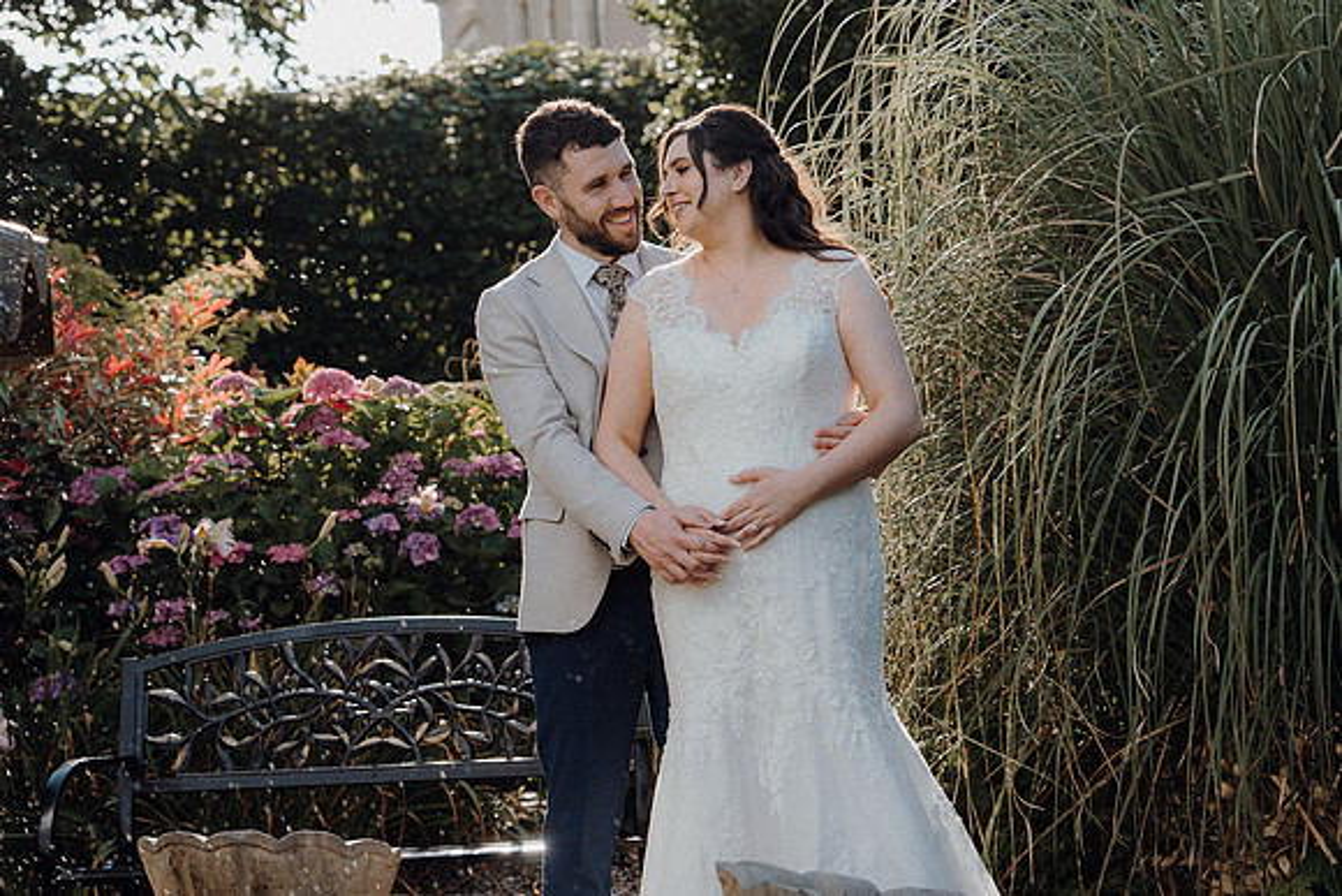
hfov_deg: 21.9
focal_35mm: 93
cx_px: 671
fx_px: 3467
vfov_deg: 14.7
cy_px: 448
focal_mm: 62
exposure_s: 1/500
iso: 125
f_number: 3.5
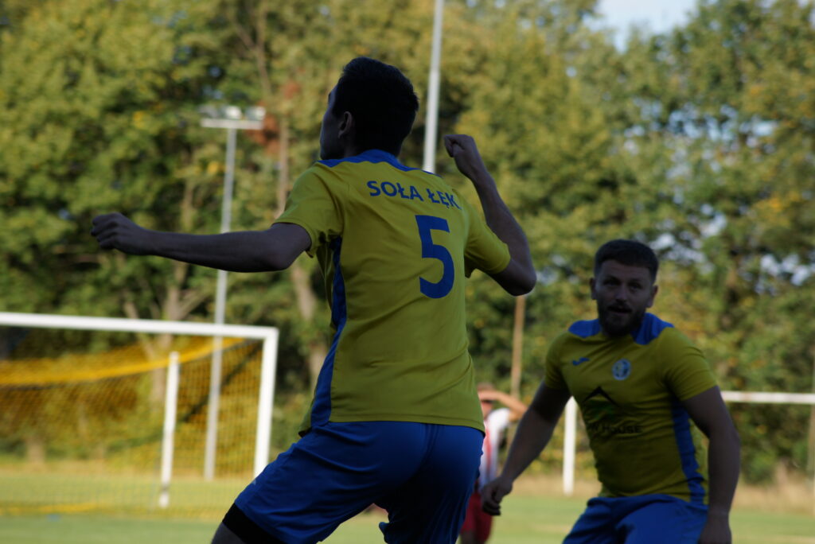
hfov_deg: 10.5
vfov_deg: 7.1
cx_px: 408
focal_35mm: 195
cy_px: 272
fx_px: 4417
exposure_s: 1/640
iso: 200
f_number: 5.6
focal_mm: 130
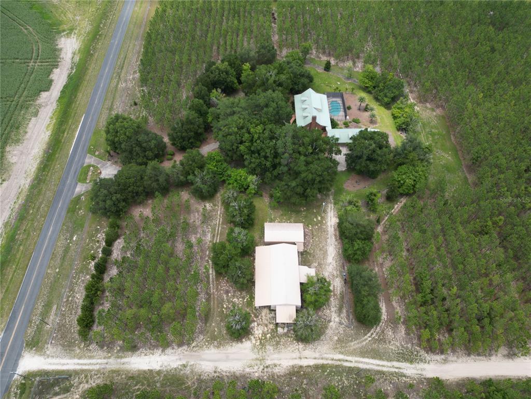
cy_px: 200
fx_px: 368
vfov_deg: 56.8
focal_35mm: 24
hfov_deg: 71.6
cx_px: 266
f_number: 1.7
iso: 120
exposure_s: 1/1250
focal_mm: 6.72
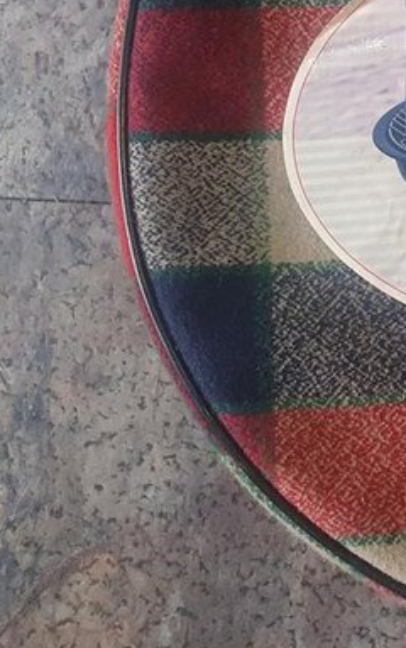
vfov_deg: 29.1
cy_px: 125
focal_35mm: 69
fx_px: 1219
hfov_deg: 16.4
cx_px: 689
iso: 200
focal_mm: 4.32
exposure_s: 1/60
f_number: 2.4
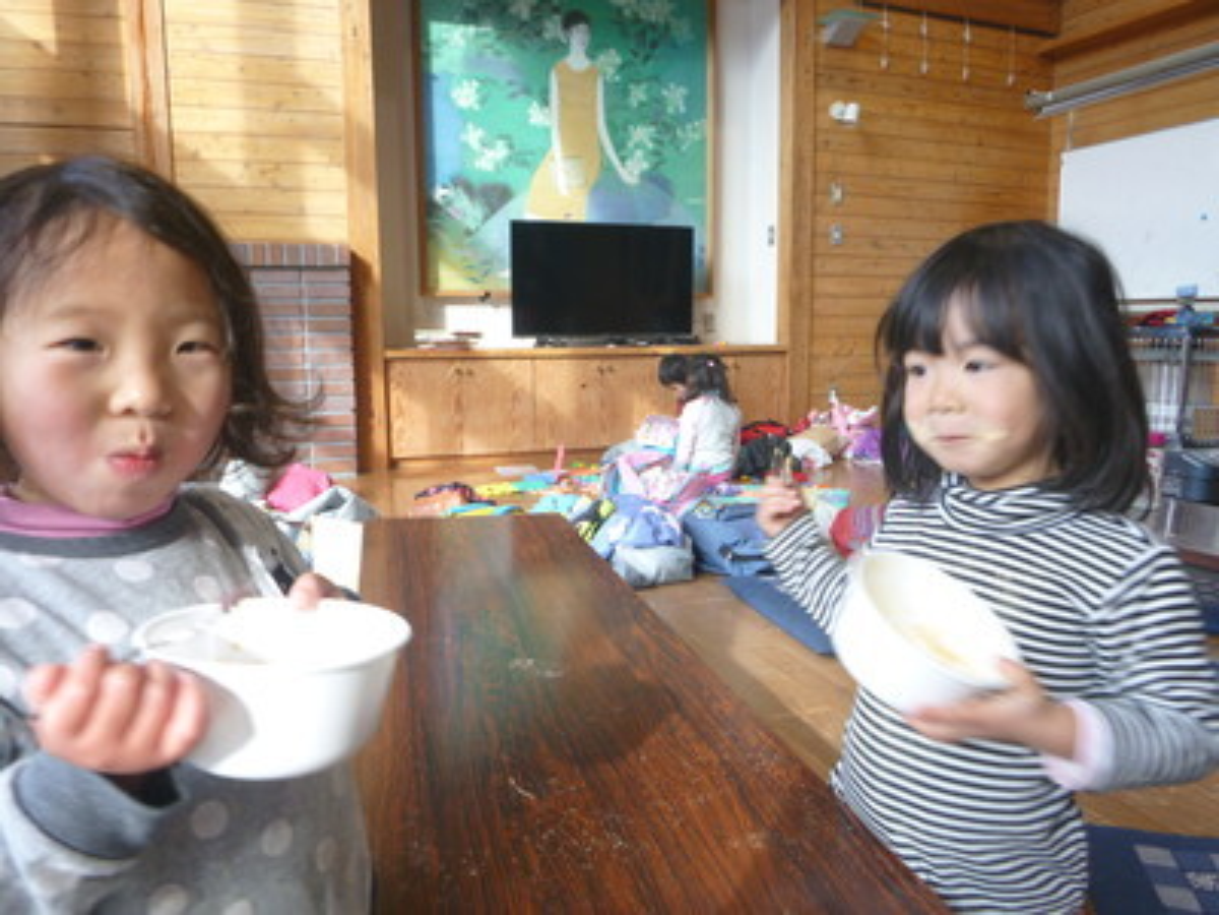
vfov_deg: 54.9
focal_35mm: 25
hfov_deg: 69.4
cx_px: 610
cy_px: 458
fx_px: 880
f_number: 3.9
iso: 100
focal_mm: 4.5
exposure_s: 1/13
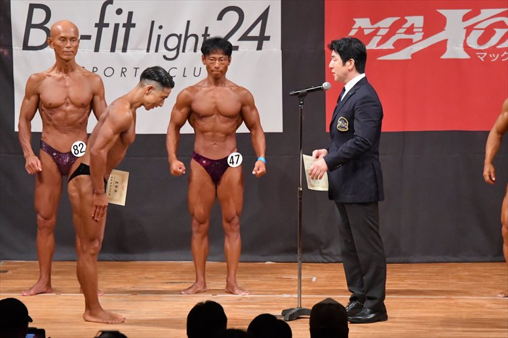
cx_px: 254
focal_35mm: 255
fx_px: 3597
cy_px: 169
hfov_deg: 8.1
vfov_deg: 5.4
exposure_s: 1/400
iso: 9000
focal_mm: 170
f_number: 5.6
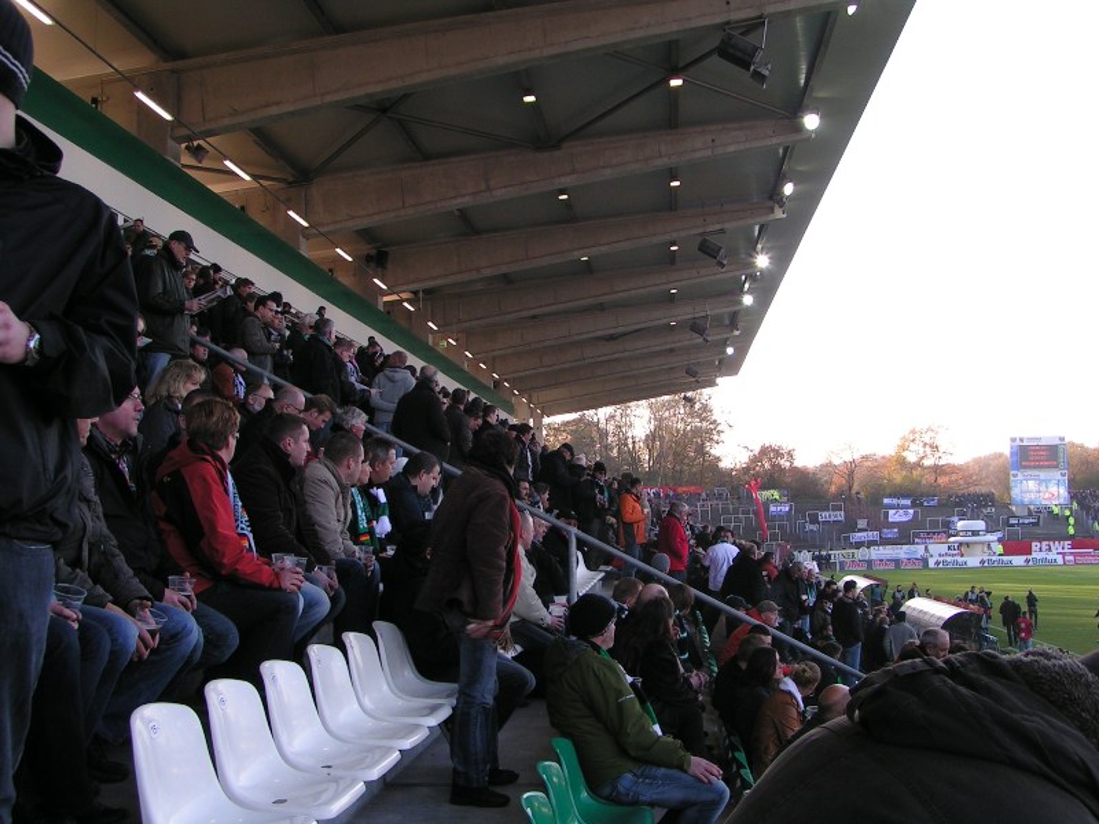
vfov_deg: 37.7
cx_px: 550
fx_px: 1206
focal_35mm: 38
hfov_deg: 49.0
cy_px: 412
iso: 50
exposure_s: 1/60
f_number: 5.6
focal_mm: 5.8
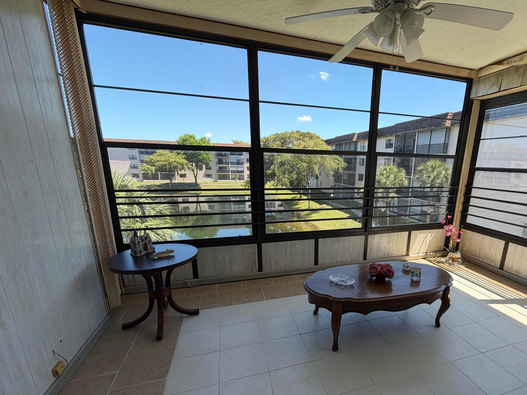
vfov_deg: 74.3
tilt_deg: -12.7
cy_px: 226
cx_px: 317
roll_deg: -2.0
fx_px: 259
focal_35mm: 17
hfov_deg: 89.8
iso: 64
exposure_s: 1/502
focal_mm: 2.22
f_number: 2.2
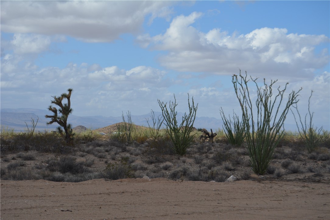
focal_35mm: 82
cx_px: 165
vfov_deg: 16.6
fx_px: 757
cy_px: 110
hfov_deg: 24.6
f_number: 7.1
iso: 400
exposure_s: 1/2000
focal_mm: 55
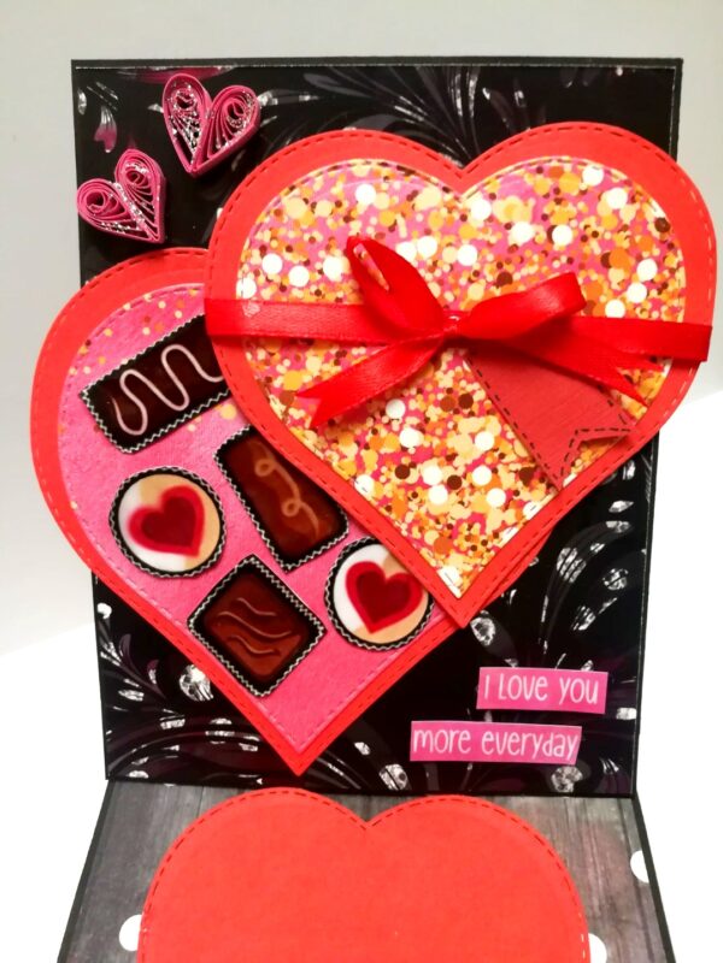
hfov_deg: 53.1
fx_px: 724
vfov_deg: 67.3
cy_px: 482
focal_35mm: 26
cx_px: 362
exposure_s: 1/25
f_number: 2.2
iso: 320
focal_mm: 3.83
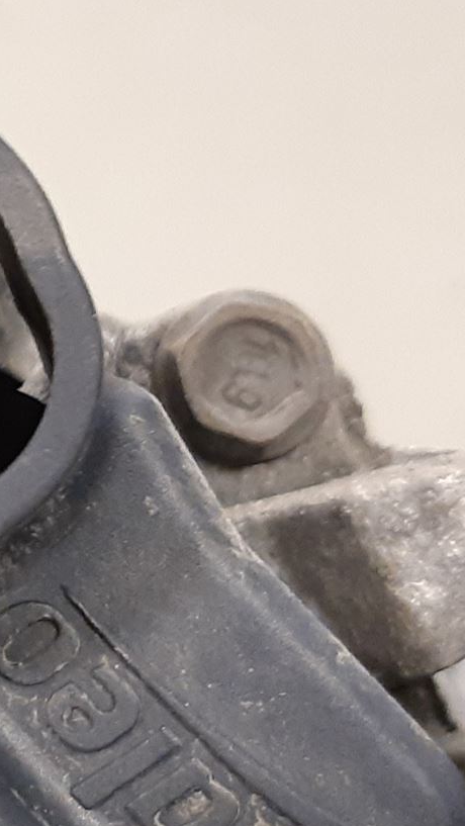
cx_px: -489
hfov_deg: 14.1
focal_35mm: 71
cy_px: 386
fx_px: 1555
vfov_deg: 29.7
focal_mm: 3.93
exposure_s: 1/33
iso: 250
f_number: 1.7
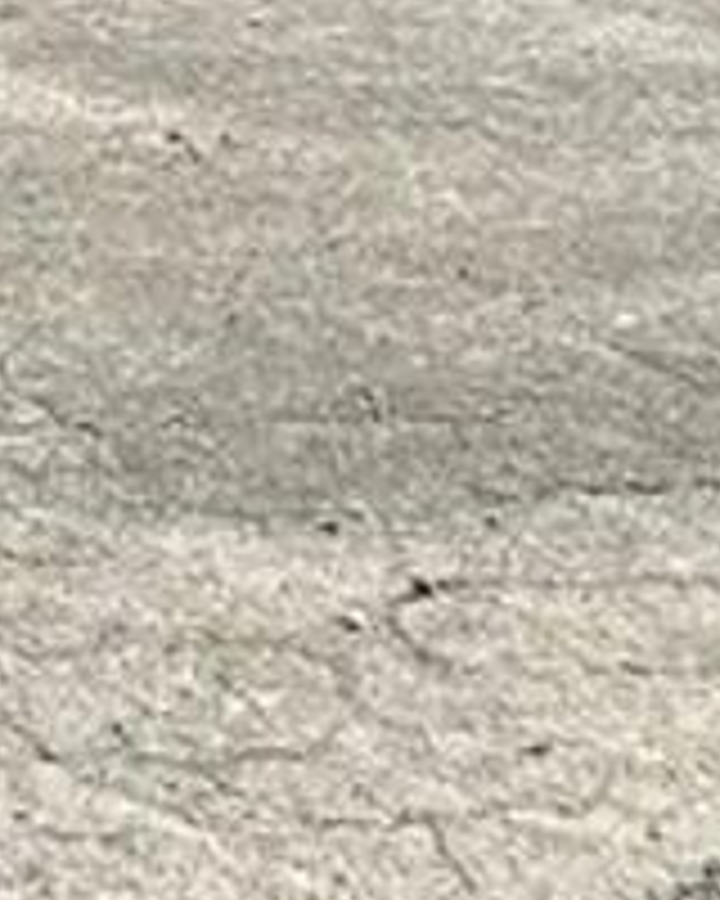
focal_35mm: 130
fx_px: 3463
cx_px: -1026
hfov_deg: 10.3
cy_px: -724
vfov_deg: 13.3
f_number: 1.5
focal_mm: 5.7
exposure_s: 1/1645
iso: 50
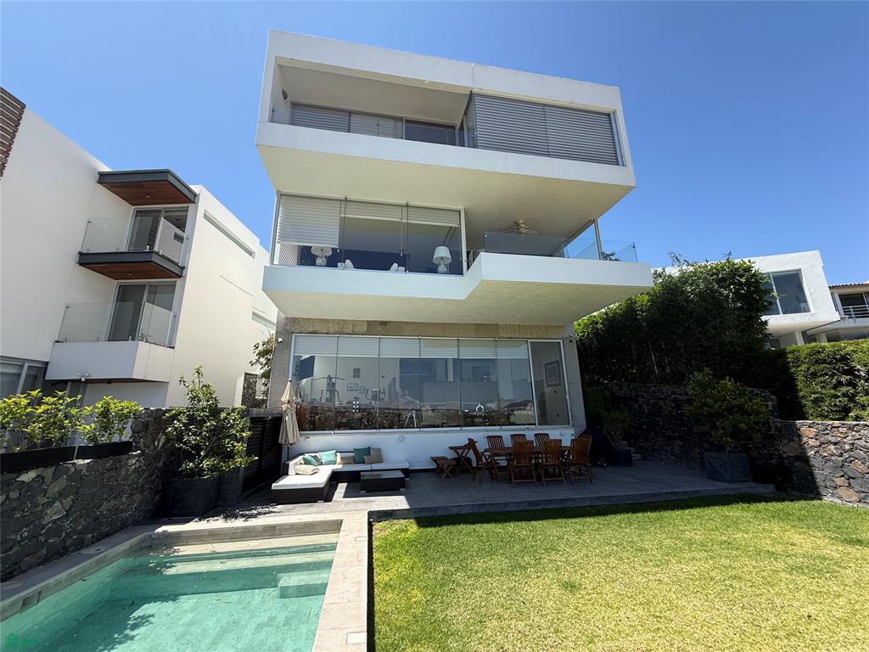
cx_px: 434
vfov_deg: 85.7
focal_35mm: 14
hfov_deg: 102.1
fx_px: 351
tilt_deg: +14.0
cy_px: 326
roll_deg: +1.0
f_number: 2.2
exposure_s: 1/1033
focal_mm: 2.22
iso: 50
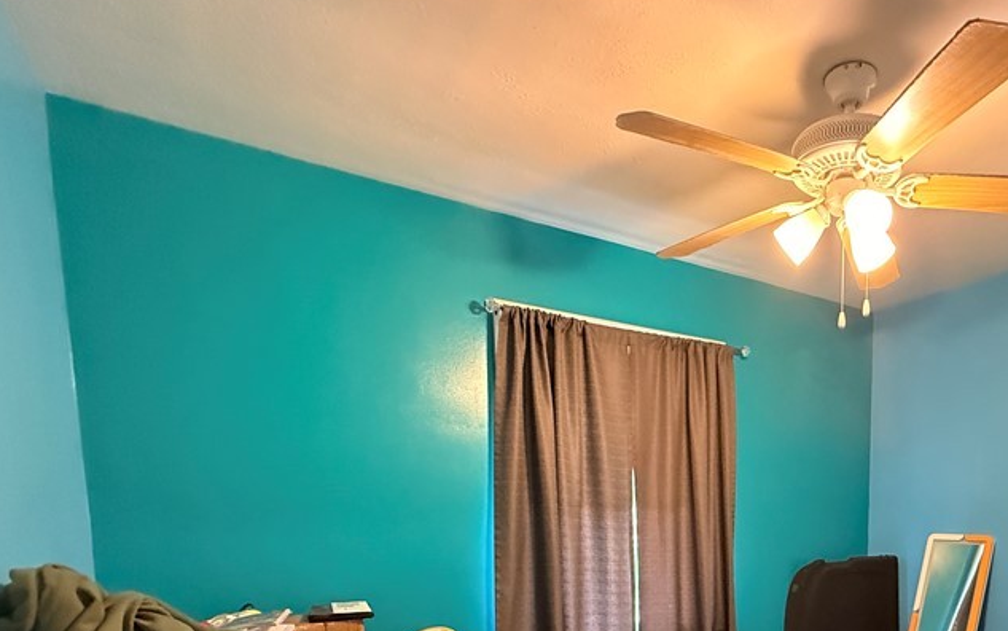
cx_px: 707
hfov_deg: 71.5
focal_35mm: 24
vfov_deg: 45.4
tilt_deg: -7.0
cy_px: 588
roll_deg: +0.2
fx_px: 659
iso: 800
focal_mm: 2.22
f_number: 2.2
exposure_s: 1/60
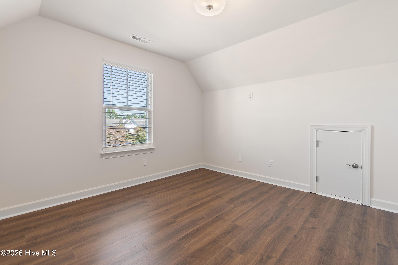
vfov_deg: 77.3
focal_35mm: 15
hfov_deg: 100.4
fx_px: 166
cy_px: 132
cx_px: 199
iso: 100
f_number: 4.5
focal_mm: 10
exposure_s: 1/5
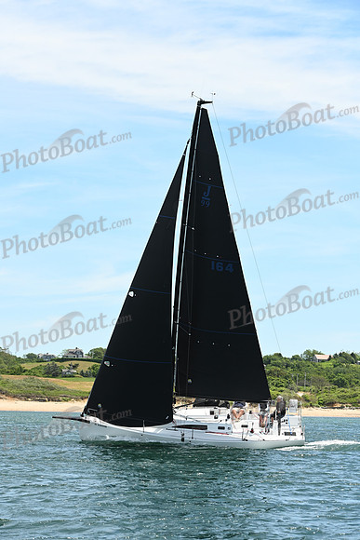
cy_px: 270
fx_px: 1349
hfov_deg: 15.2
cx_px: 180
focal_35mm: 90
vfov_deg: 22.6
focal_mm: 90
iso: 320
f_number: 5.6
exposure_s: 1/1000
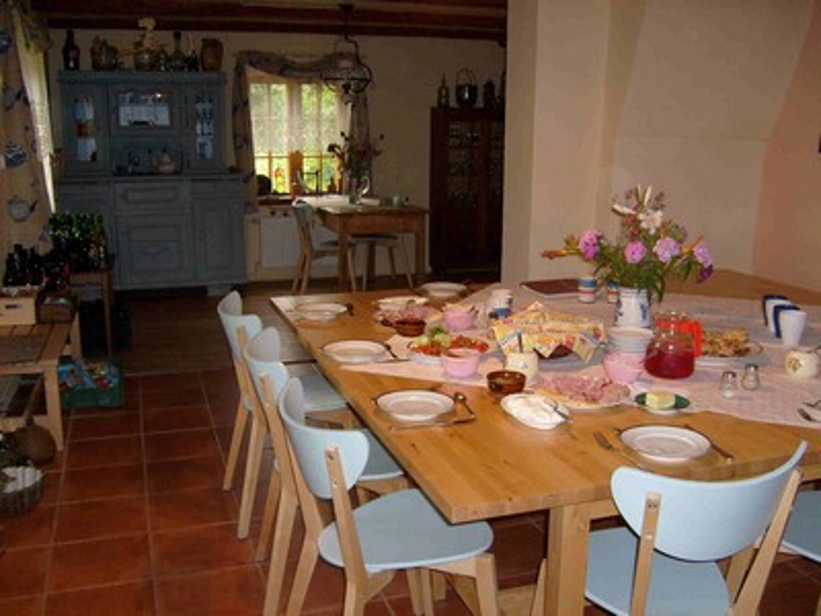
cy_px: 308
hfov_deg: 52.6
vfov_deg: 40.7
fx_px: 830
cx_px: 410
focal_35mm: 35
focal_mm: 5.8
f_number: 2.8
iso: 100
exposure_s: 1/45
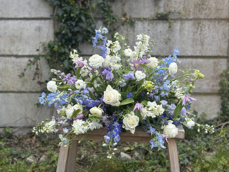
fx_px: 318
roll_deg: -0.3
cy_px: 86
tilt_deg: -6.1
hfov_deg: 39.7
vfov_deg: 30.3
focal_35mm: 48
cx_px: 114
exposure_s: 1/1613
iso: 80
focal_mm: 6.86
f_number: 1.78
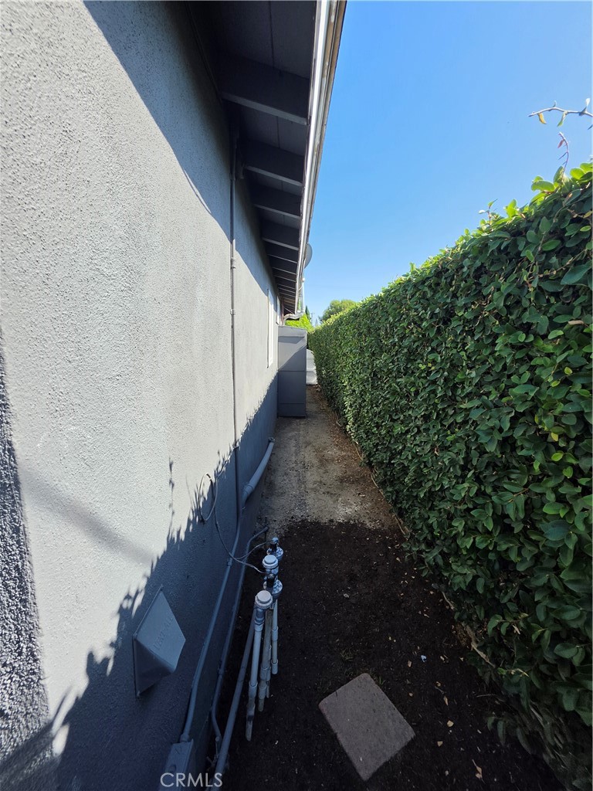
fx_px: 297
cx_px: 296
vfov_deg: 106.2
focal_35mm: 13
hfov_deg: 89.9
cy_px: 396
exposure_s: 1/871
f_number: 1.9
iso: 32
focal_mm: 2.2
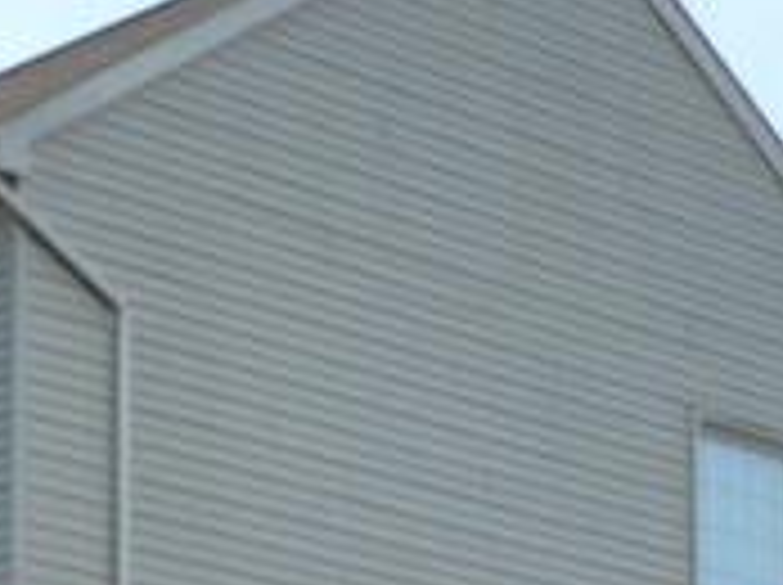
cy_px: 860
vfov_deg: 8.4
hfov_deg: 11.2
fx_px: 3908
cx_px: -144
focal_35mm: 173
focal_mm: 4.7
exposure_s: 1/640
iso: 160
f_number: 3.3
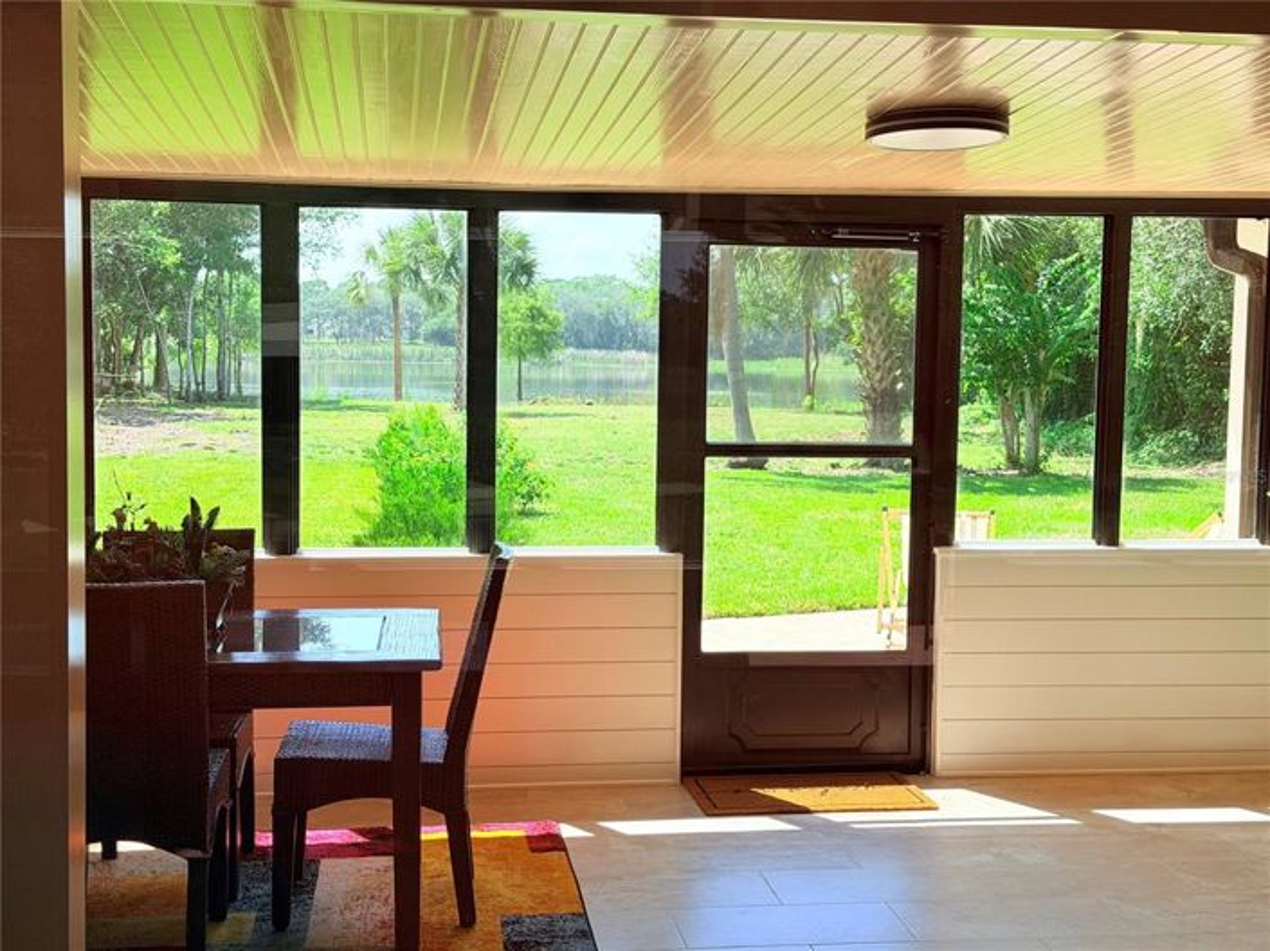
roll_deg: -0.7
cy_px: 476
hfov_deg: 39.7
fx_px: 1760
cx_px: 635
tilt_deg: -4.9
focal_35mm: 48
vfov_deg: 30.2
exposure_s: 1/2033
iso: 64
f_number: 1.78
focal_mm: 6.76
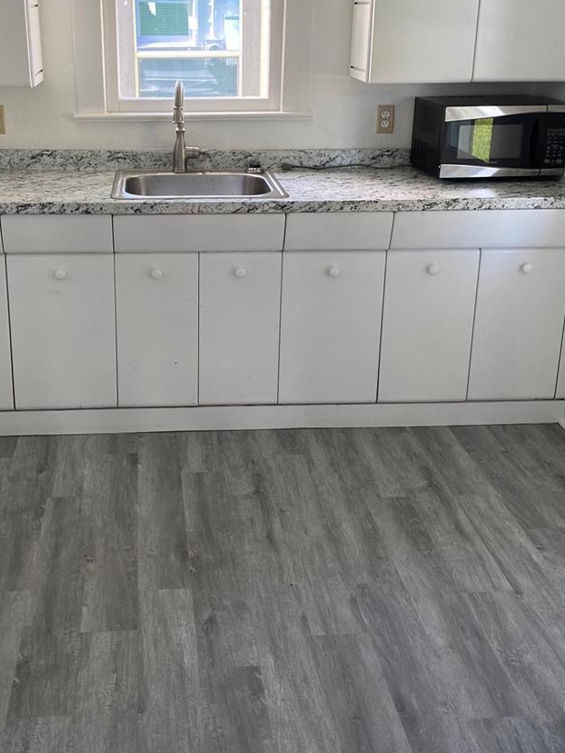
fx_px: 827
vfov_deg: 48.6
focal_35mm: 38
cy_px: 290
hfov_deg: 37.5
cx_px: 217
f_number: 1.8
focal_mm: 4.25
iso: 80
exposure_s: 1/121
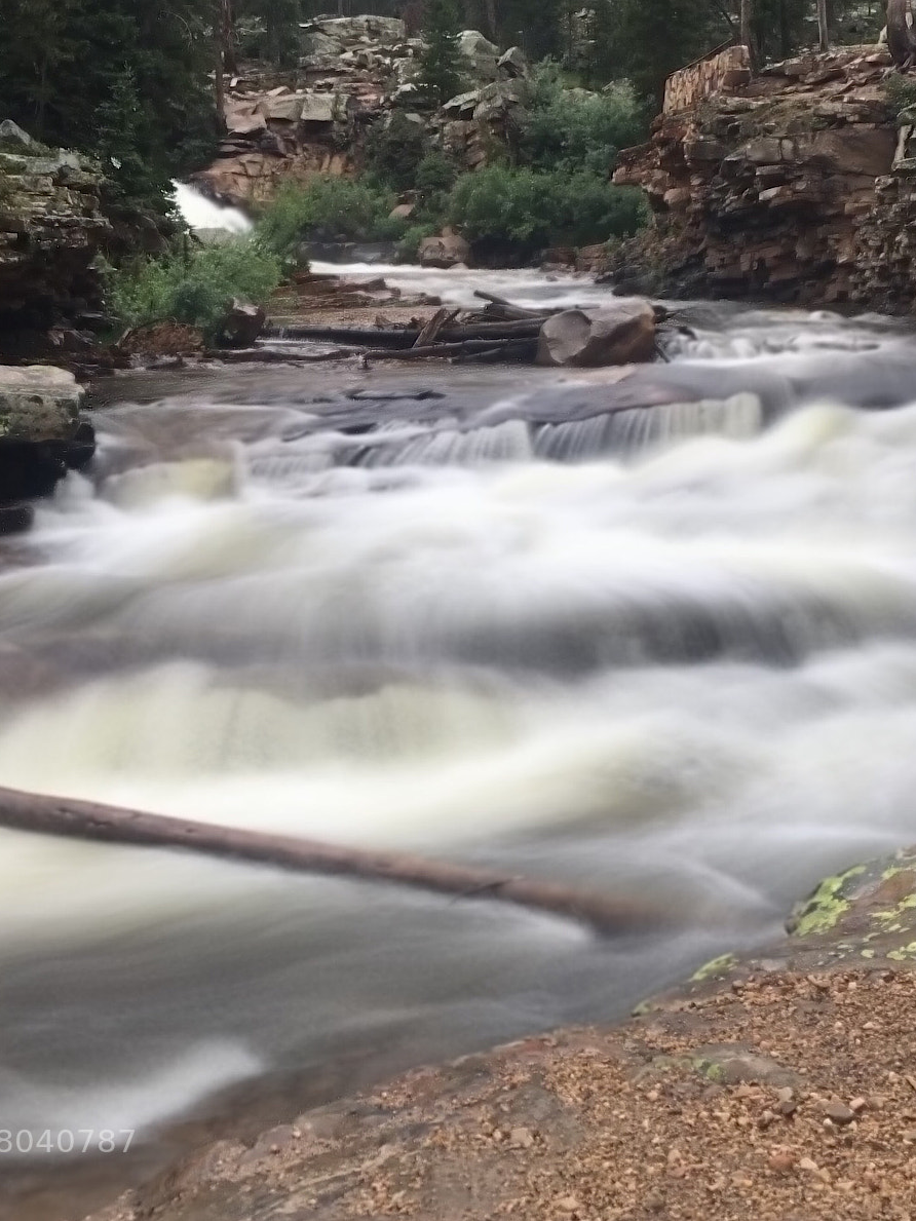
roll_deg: +2.7
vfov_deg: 47.9
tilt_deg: -11.1
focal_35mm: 39
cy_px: 606
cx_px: 420
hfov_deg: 36.8
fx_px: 1376
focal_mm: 4.15
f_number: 2.2
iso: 25
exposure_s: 1/557
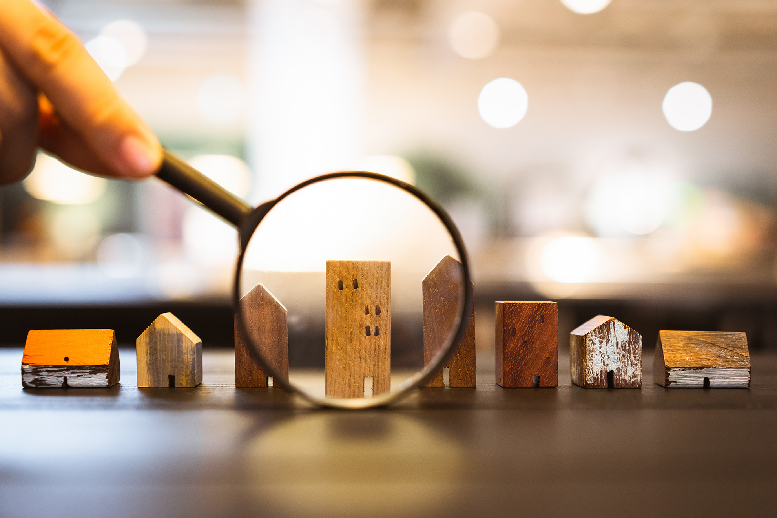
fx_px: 1187
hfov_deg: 36.2
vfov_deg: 24.6
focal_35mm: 55
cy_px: 259
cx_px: 388
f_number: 2.8
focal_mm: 55
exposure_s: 1/60
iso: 400
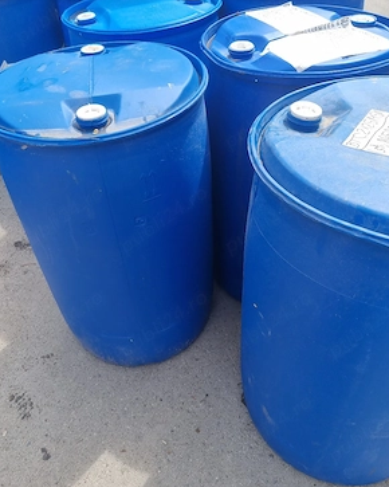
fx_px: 403
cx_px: 190
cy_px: 236
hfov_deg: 51.5
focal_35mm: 28
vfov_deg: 62.2
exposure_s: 1/1250
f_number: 1.8
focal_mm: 5.4
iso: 50
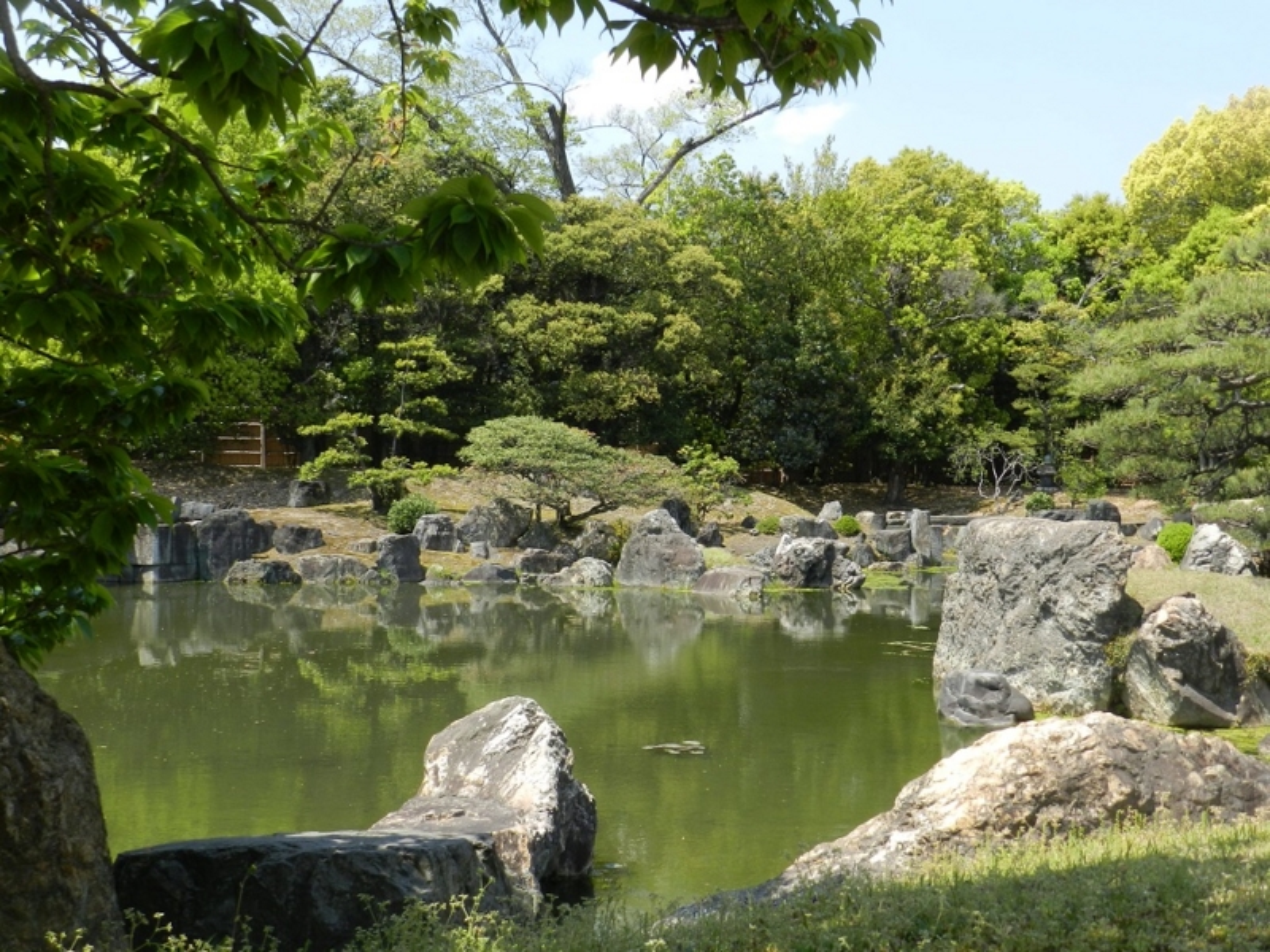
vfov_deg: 31.5
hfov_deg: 41.2
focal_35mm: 46
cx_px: 635
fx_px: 1688
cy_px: 476
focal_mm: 8.1
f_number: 4.2
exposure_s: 1/500
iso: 160
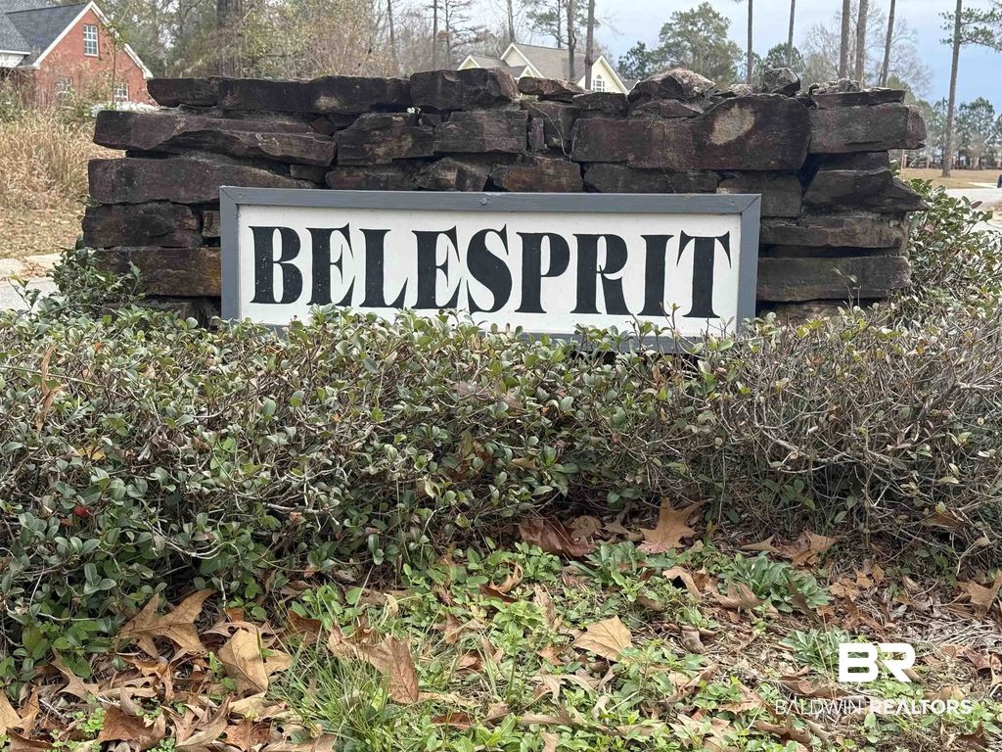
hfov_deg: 39.7
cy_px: 376
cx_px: 501
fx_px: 1389
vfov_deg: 30.3
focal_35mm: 48
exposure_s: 1/1715
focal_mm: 6.76
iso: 100
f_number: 1.78
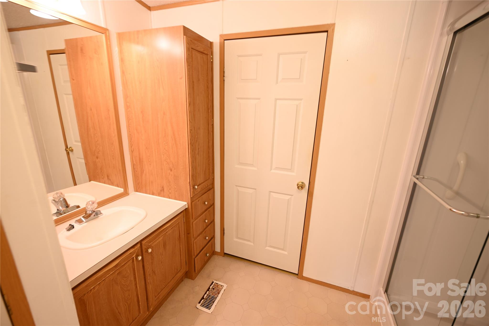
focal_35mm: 16
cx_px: 244
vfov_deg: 75.5
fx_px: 211
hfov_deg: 98.5
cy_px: 163
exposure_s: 1/4
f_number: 4
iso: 100
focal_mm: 15.5
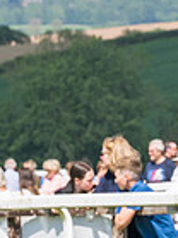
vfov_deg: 3.0
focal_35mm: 654
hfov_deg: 2.3
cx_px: -148
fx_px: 4491
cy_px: 198
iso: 200
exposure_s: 1/1600
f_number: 5
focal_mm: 76
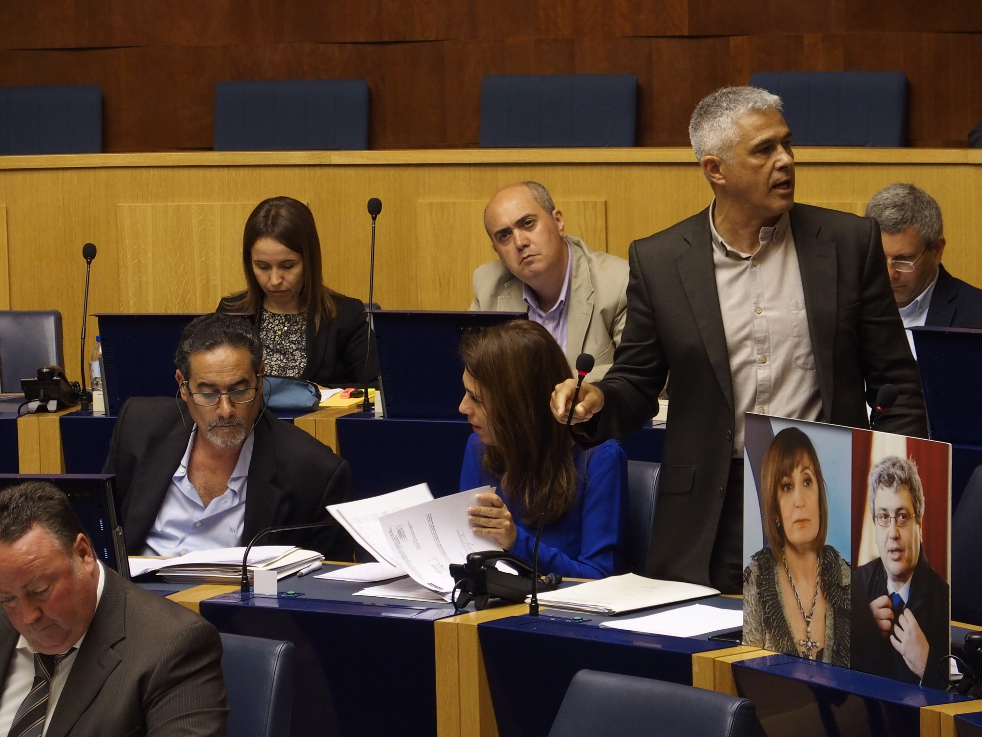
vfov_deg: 10.9
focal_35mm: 136
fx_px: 3858
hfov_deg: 14.5
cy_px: 369
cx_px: 493
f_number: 2.8
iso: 500
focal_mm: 28.8
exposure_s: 1/60
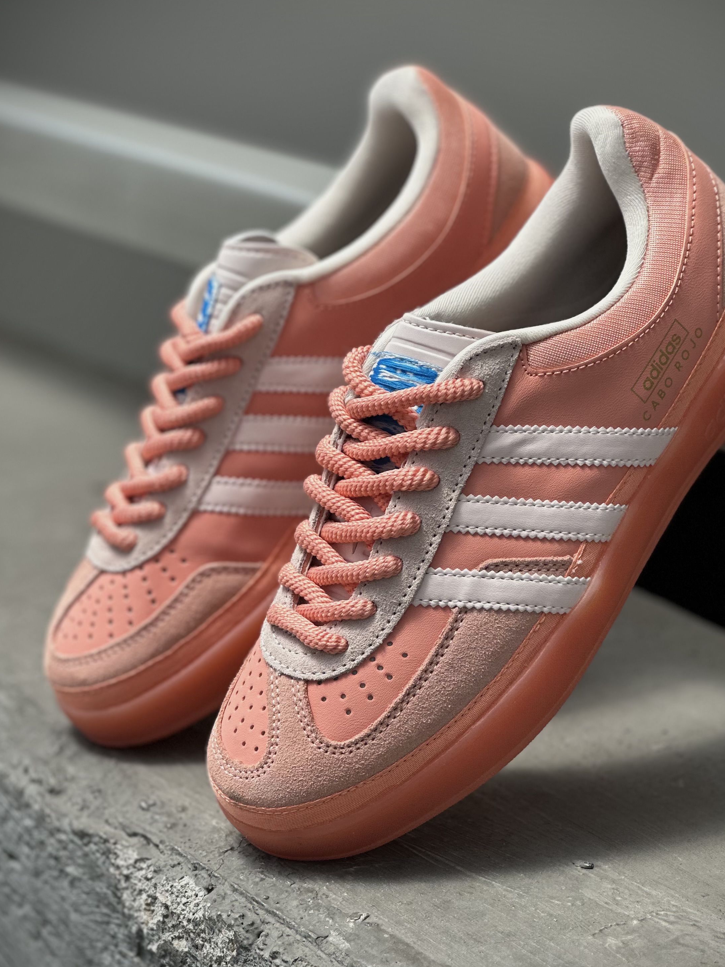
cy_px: 494
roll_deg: +1.0
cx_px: 422
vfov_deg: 18.4
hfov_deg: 13.8
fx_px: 2988
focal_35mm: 107
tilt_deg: -14.8
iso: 32
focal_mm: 9
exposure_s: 1/637
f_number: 2.8
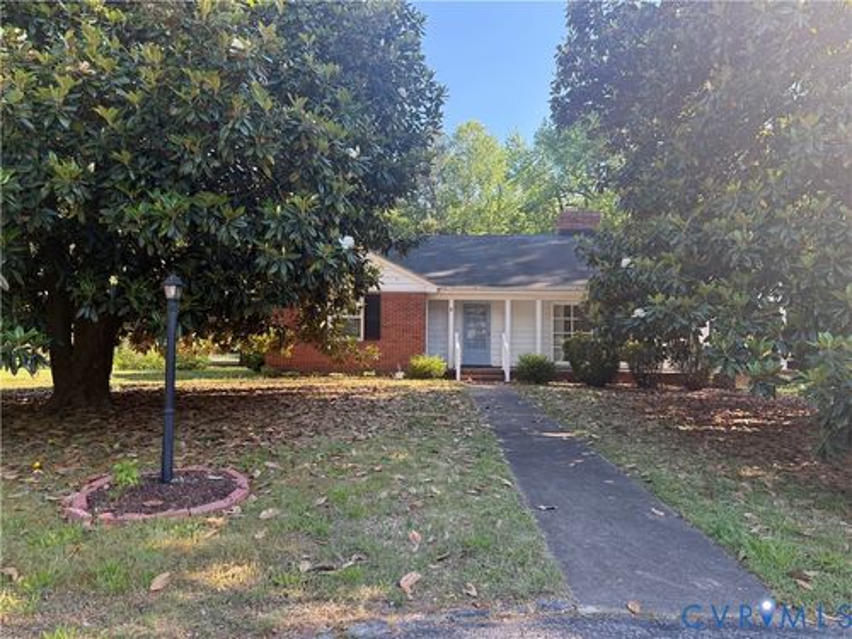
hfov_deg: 71.6
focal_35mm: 24
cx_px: 426
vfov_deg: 56.8
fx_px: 591
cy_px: 320
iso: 100
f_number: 1.78
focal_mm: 6.76
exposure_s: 1/543
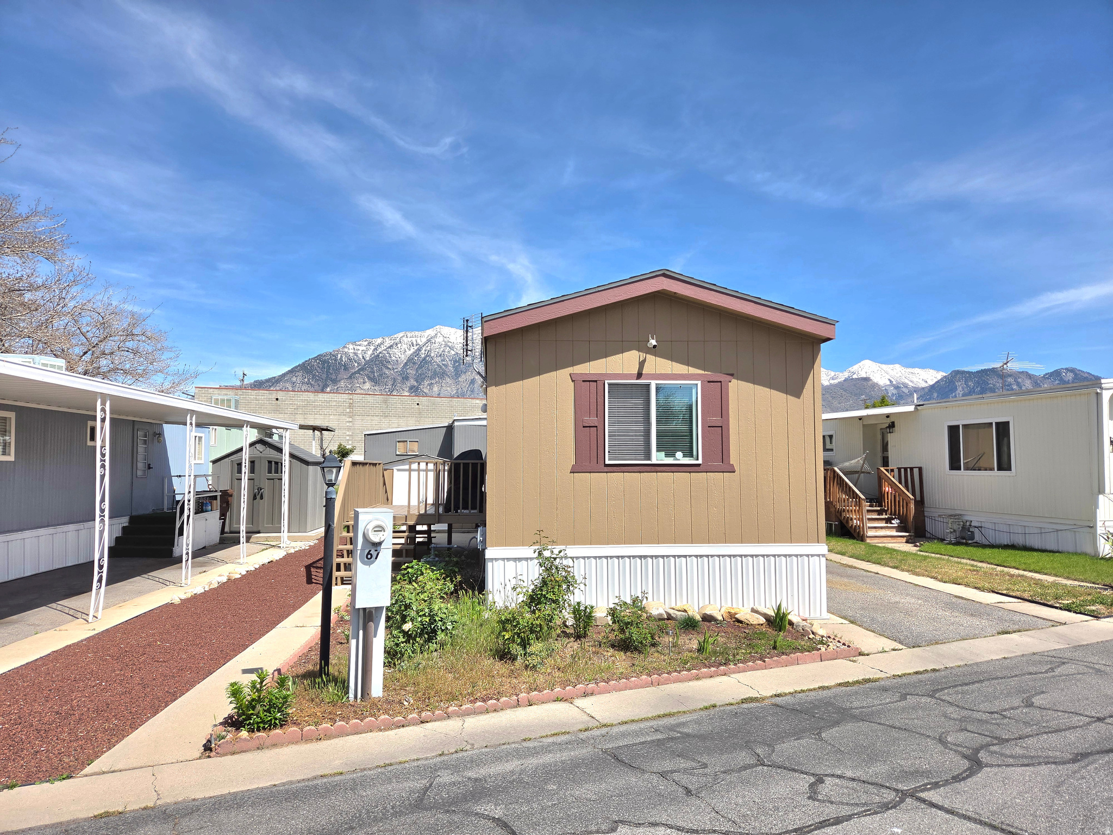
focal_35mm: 23
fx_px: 740
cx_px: 556
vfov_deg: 58.9
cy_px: 418
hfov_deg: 73.9
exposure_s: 1/10000
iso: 80
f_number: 1.8
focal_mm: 5.4
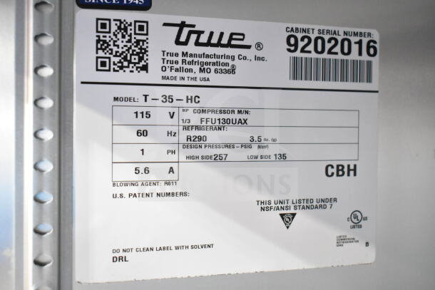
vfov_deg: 29.0
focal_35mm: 46
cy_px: 145
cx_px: 218
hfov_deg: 42.3
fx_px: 562
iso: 8000
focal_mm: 31
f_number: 4.2
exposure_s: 1/50
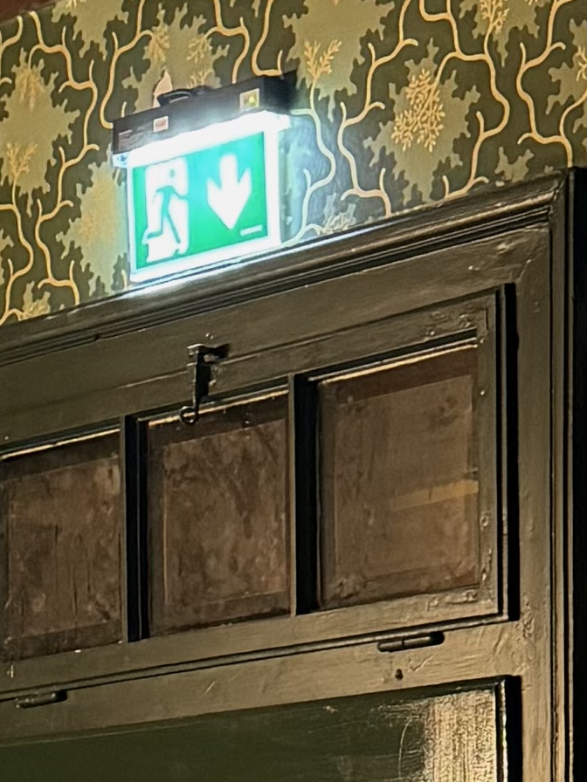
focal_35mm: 153
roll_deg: +0.5
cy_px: 1226
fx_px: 3459
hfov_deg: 9.7
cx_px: 423
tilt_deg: -1.3
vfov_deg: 12.2
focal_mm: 6.76
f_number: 1.78
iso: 800
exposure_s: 1/33
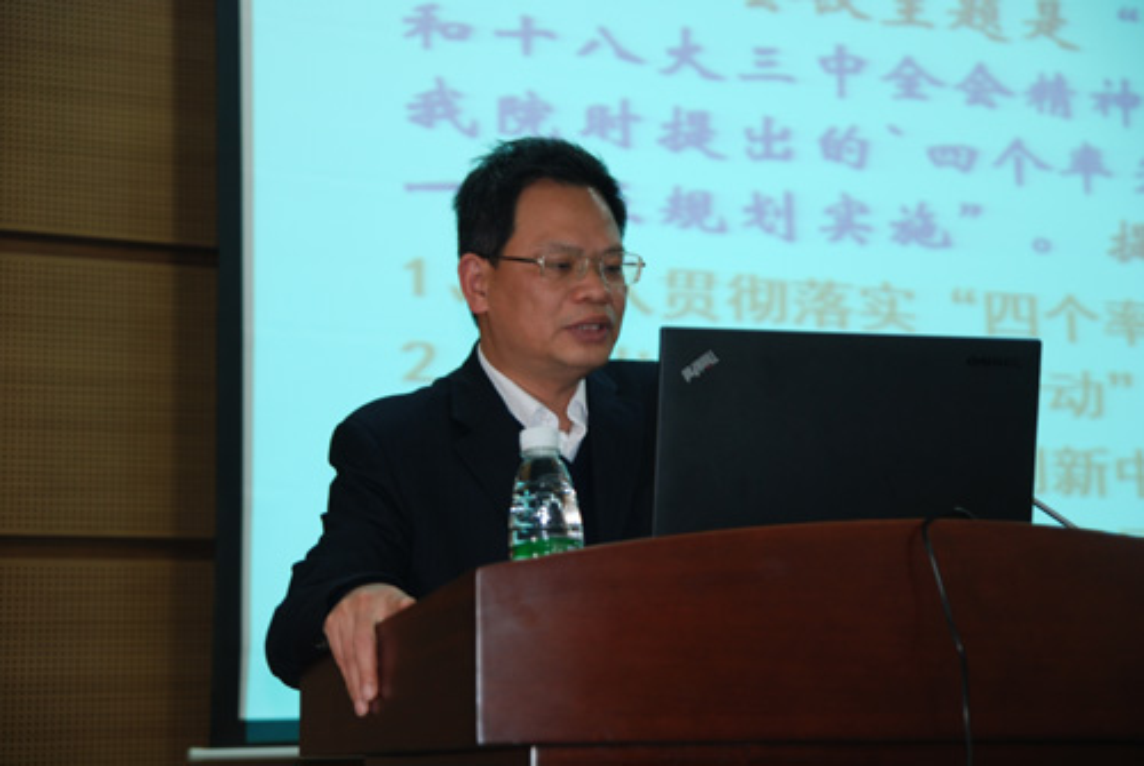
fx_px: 1528
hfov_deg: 41.1
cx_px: 572
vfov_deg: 28.2
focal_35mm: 48
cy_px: 383
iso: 200
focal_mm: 32
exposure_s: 1/13
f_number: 2.8
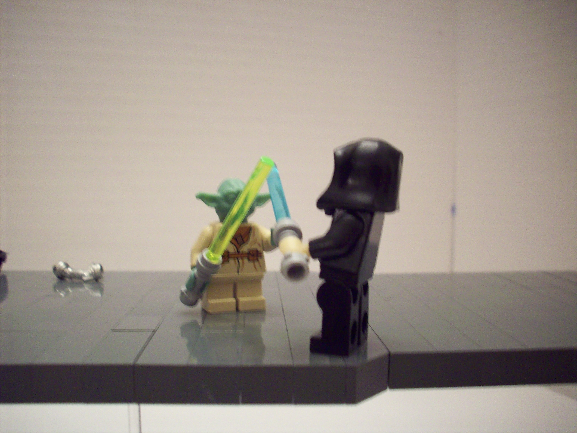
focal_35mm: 37
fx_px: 617
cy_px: 216
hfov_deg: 50.1
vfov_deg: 38.7
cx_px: 288
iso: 160
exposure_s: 1/9.65
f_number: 2.8
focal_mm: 6.2
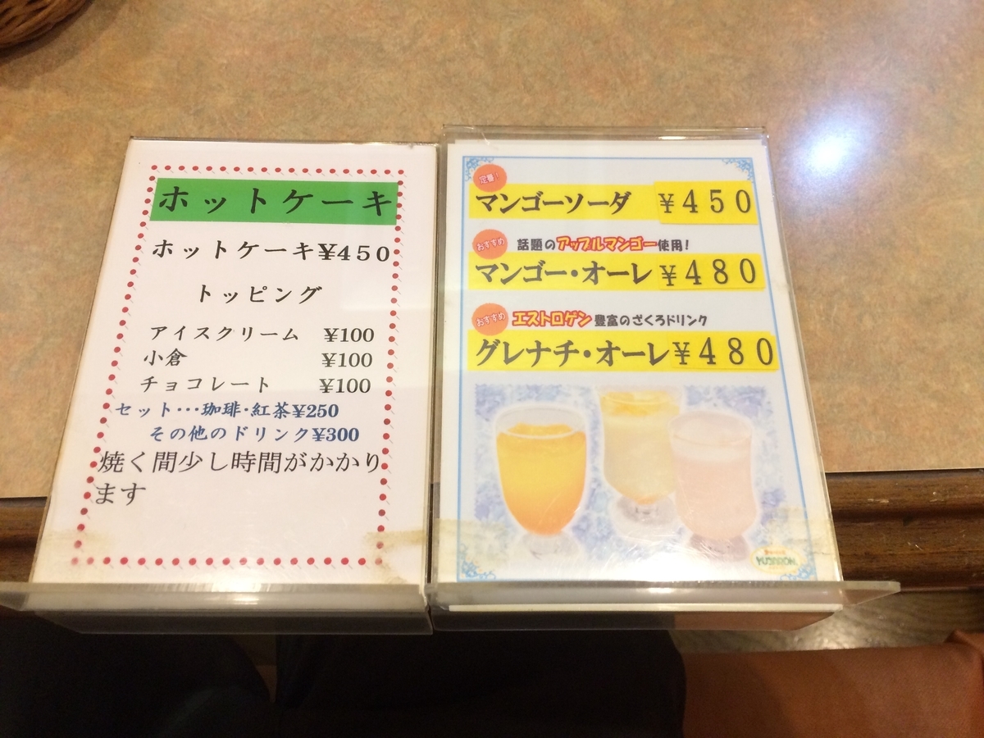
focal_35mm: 29
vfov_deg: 48.2
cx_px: 492
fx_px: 824
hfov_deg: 61.7
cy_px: 369
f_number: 2.2
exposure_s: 1/30
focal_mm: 4.15
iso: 125
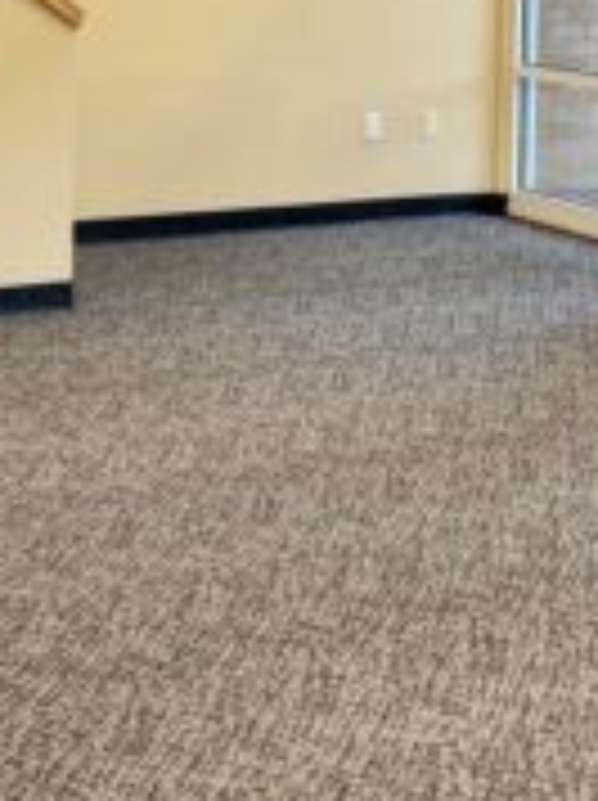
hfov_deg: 18.8
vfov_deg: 23.9
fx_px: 1801
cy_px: -20
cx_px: 184
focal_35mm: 78
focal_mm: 5.96
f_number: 1.6
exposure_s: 1/120
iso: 160
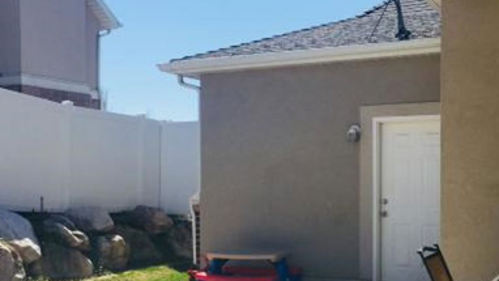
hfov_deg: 39.1
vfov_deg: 22.5
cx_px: 272
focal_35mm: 53
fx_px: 701
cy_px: 205
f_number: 2.2
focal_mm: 4.15
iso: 32
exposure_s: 1/1980
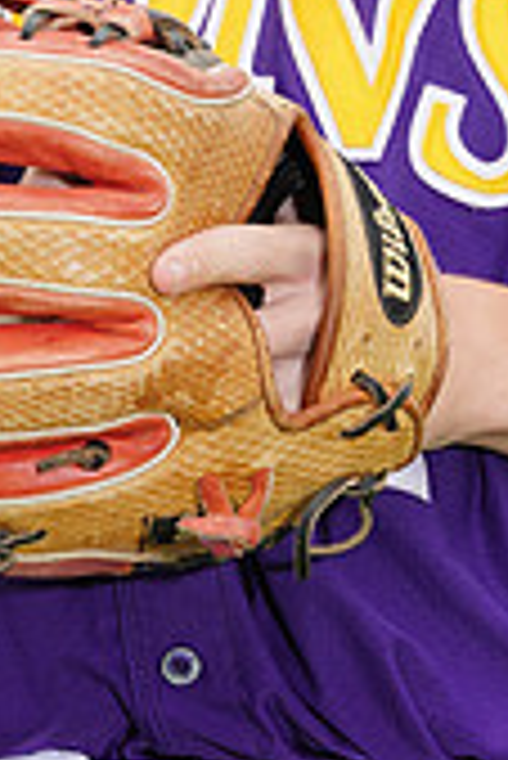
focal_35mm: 929
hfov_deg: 1.5
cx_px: 101
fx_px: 19622
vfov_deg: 2.2
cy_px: -198
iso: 200
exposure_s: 1/250
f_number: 9
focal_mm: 271
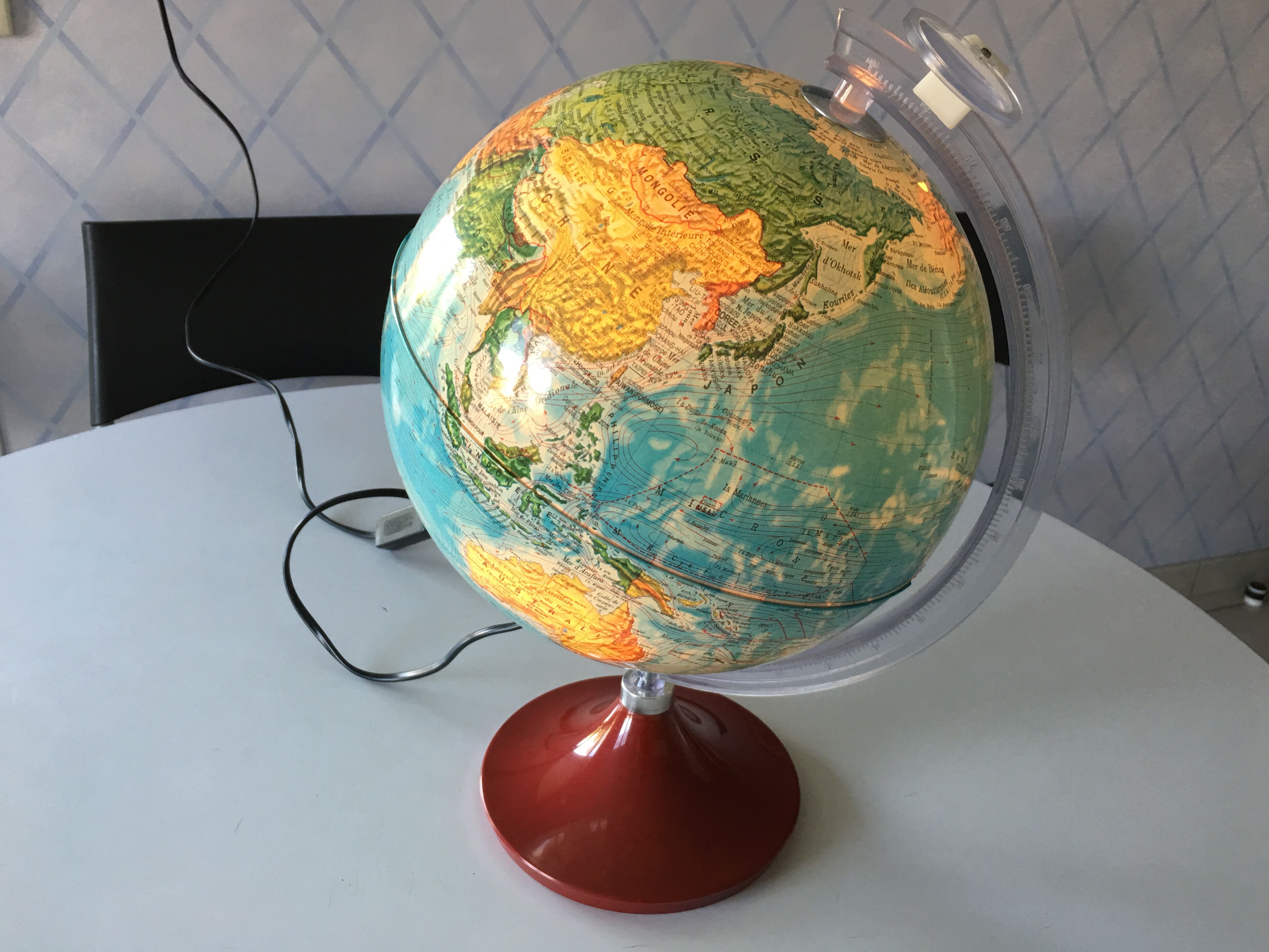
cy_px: 461
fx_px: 1100
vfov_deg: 46.8
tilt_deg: -24.6
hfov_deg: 60.0
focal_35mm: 30
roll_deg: -6.0
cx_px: 649
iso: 40
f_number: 2.2
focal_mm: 4.15
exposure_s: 1/17
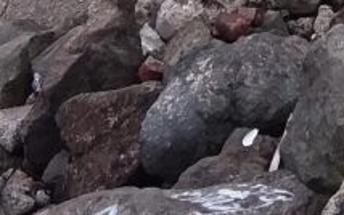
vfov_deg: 8.8
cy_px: -281
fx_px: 1285
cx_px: 305
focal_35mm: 137
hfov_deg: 15.1
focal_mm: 2.91
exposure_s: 1/1121
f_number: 1.9
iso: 50
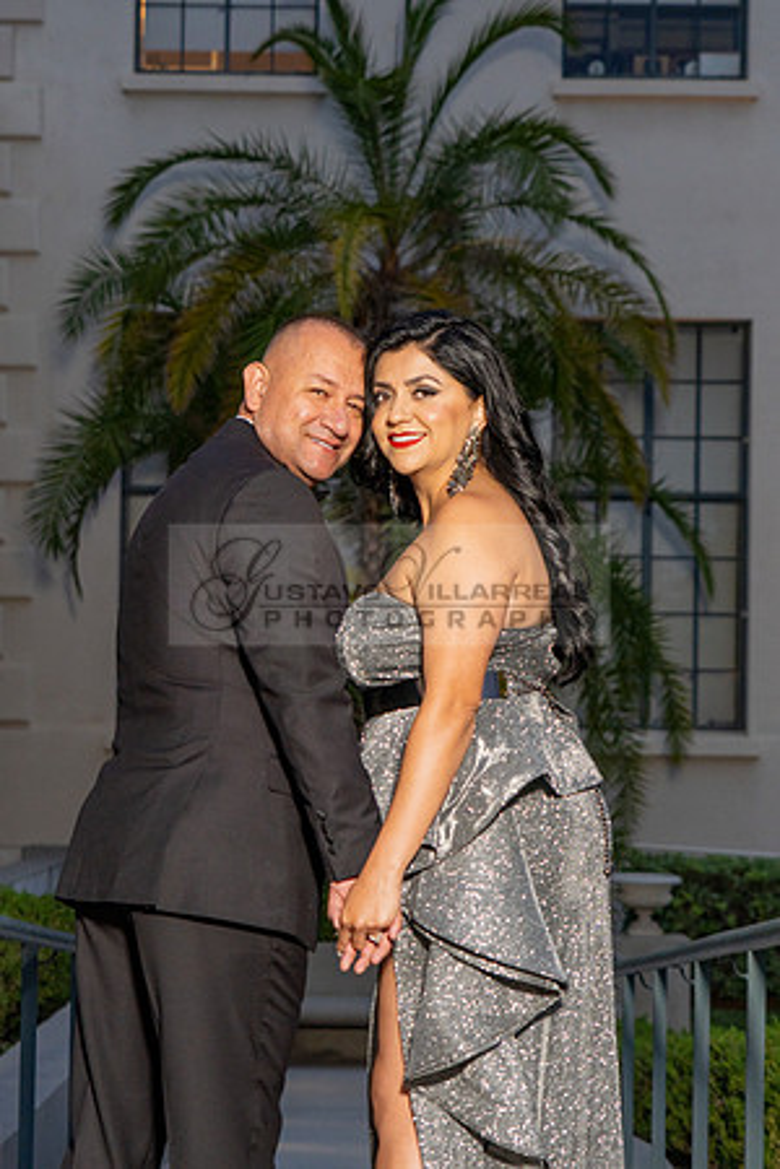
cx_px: 360
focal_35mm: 104
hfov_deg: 13.2
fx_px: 3369
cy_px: 557
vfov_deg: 19.7
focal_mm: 66
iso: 400
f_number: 5
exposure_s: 1/200
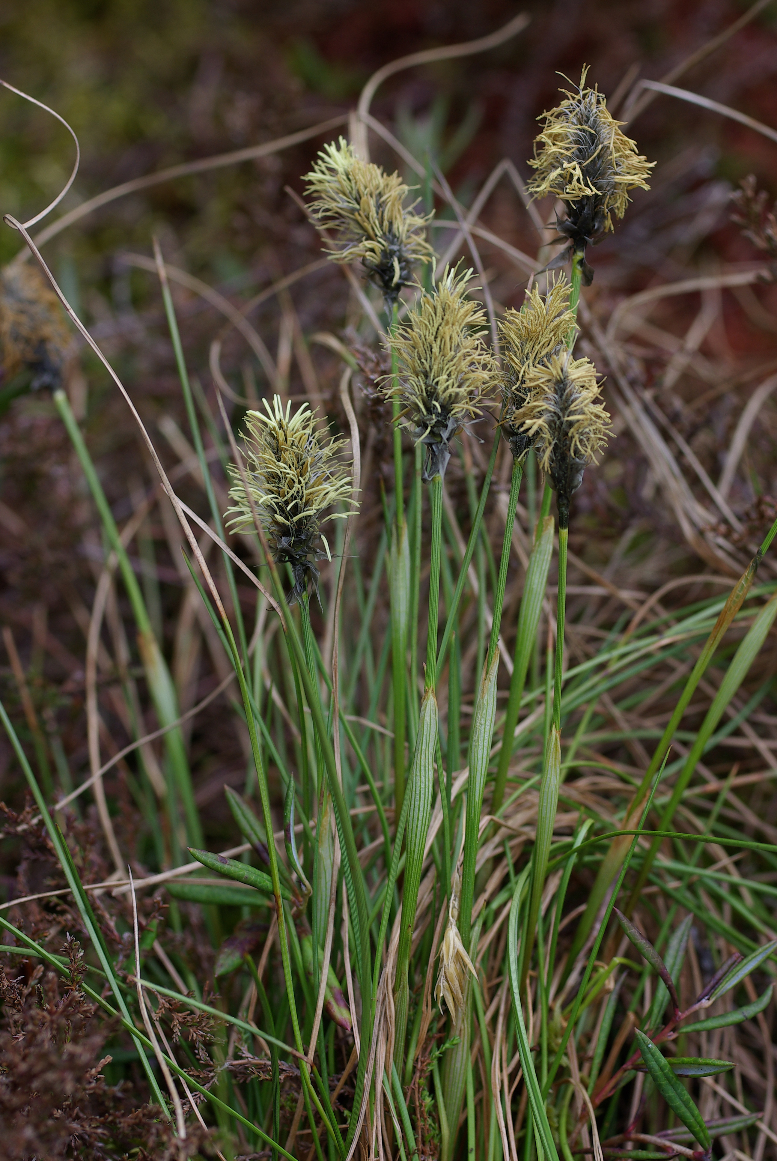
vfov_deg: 27.0
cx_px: 388
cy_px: 580
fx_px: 2421
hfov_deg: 18.2
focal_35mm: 75
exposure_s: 1/180
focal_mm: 50
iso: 100
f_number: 4.5
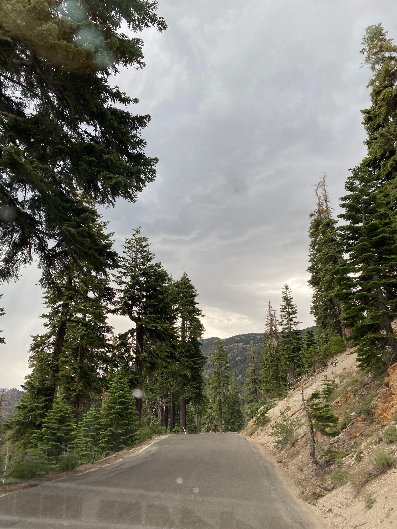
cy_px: 264
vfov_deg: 67.3
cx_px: 198
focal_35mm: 26
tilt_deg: +15.5
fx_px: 398
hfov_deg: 53.1
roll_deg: -2.7
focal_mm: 4.25
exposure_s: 1/283
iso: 32
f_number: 1.8
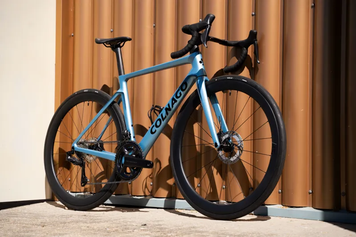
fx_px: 741
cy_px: 118
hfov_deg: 27.0
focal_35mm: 75
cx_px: 178
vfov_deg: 18.2
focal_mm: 75
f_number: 4.5
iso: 160
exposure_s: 1/1600
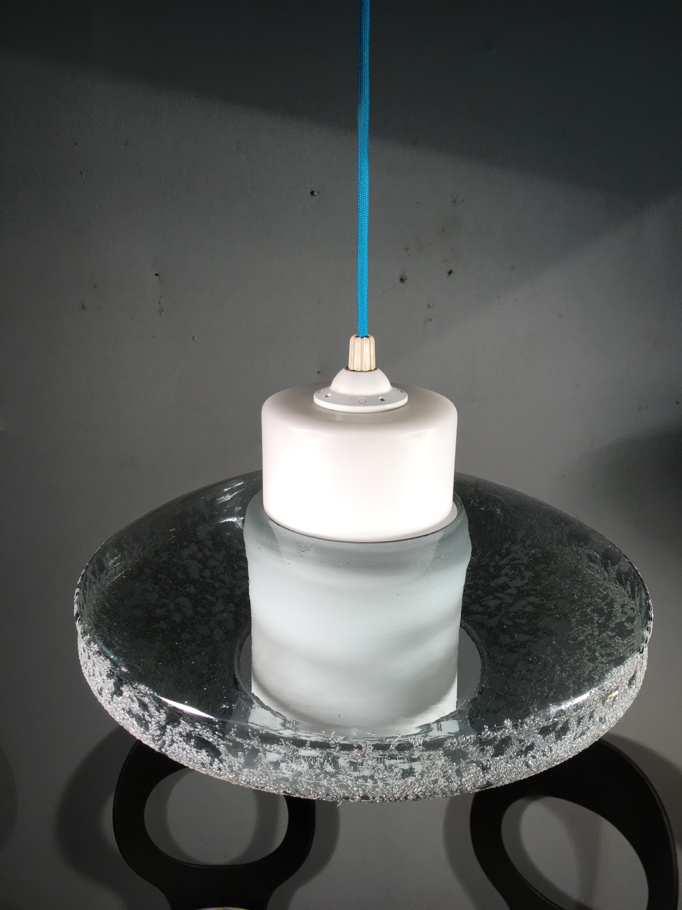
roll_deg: +0.2
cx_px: 341
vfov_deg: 61.7
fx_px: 762
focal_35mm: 29
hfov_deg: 48.2
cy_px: 455
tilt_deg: -15.5
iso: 40
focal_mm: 4.15
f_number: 2.2
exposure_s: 1/100
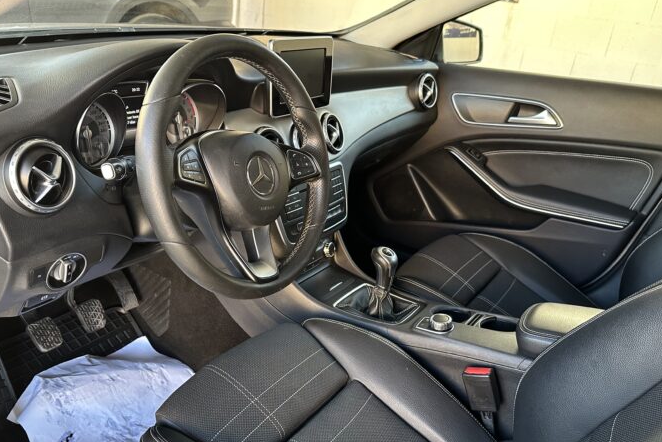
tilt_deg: -26.3
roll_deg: -5.8
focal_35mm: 30
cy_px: 262
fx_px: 552
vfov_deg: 43.5
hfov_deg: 61.8
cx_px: 298
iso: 320
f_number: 1.78
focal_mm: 6.86
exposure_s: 1/60
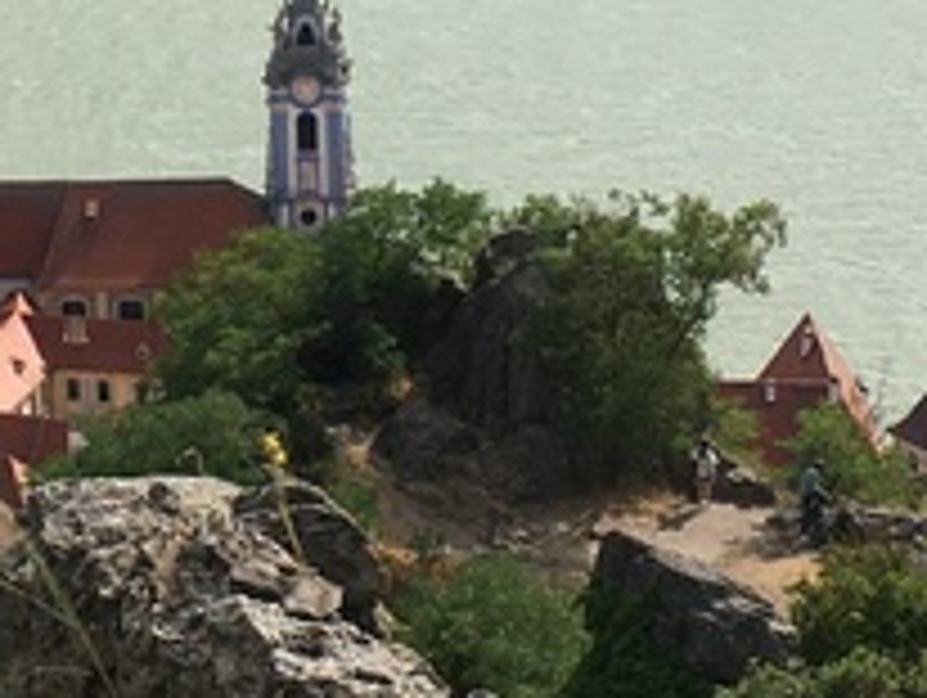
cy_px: 68
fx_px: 3861
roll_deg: +1.9
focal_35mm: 144
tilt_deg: -16.2
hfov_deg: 13.5
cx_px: 54
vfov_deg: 10.3
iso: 25
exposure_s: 1/2198
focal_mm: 4.15
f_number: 2.2
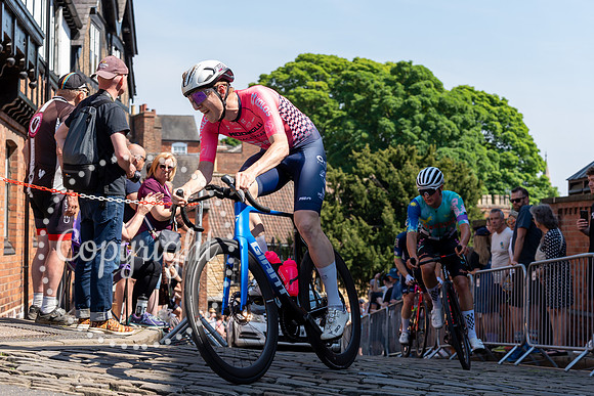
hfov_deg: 28.1
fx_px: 1183
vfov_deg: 19.0
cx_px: 255
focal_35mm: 72
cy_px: 193
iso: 160
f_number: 4
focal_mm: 48
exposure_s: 1/800
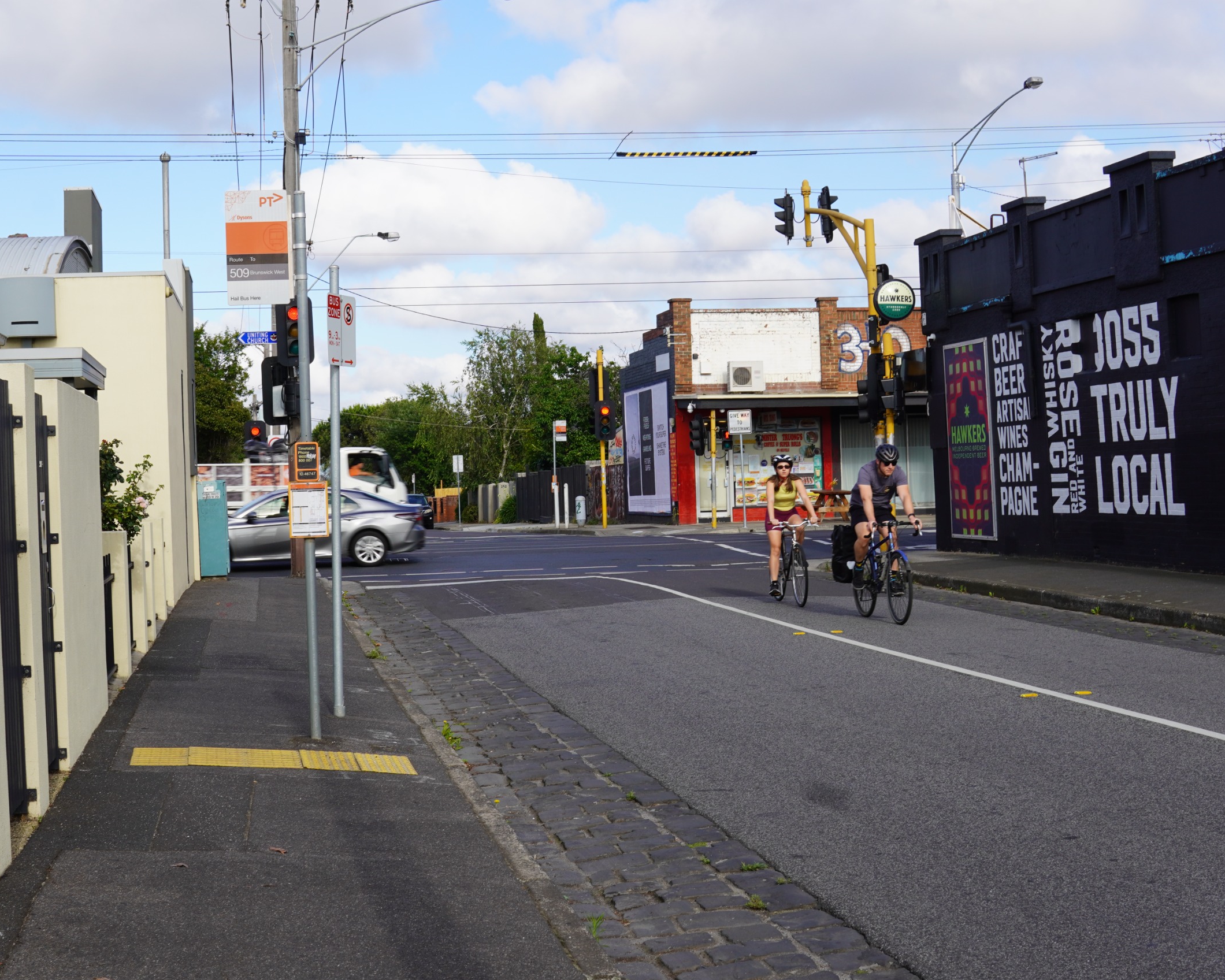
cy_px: 492
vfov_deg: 29.7
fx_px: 1849
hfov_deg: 36.6
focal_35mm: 51
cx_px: 534
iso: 100
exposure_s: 1/160
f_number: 10
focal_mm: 30
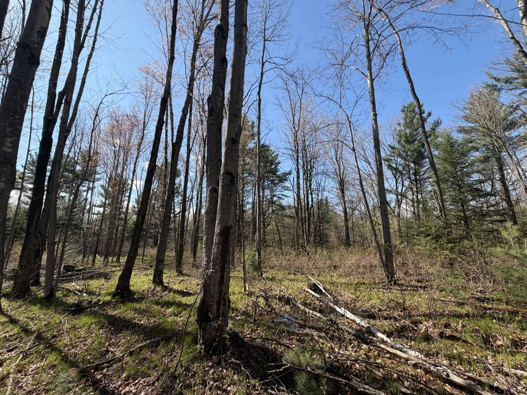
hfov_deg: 102.1
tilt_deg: +12.9
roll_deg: +0.4
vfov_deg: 85.7
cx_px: 264
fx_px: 213
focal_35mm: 14
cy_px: 198
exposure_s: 1/664
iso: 40
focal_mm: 2.22
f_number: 2.2
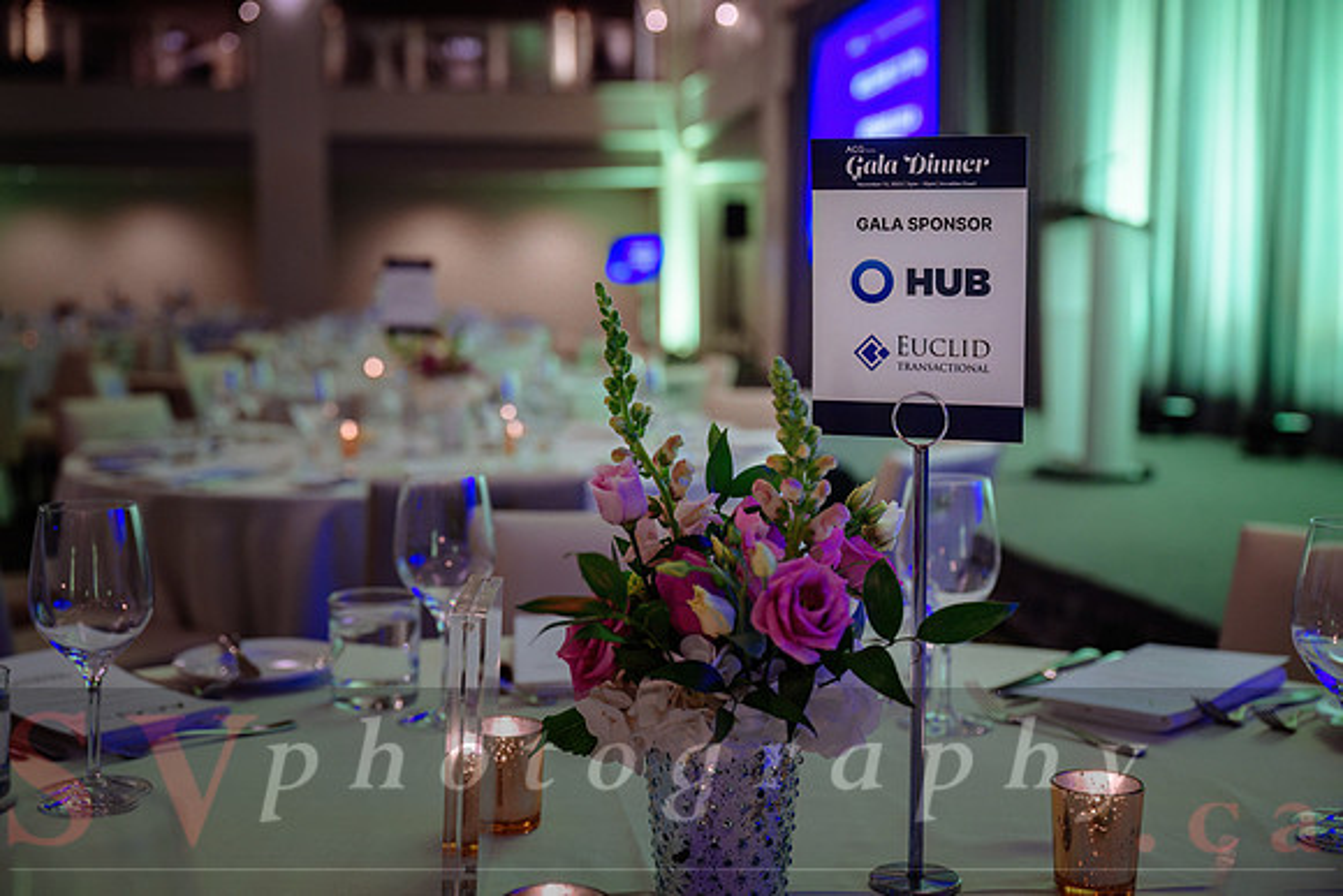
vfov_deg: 29.9
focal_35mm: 45
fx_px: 1679
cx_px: 672
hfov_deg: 43.6
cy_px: 448
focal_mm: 45
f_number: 3.5
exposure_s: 1/40
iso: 800
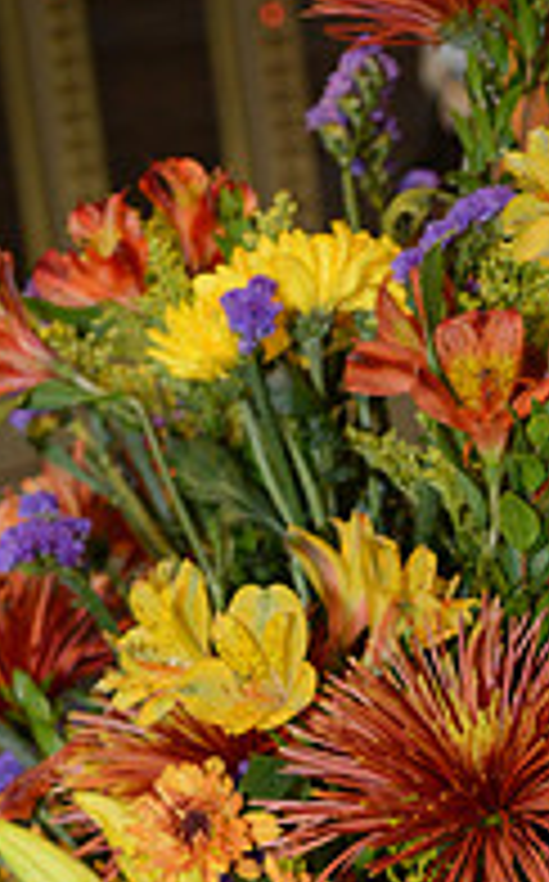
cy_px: 1062
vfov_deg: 14.0
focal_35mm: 145
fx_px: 3481
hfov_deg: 8.8
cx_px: 763
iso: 1600
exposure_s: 1/60
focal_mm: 48
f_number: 5.6
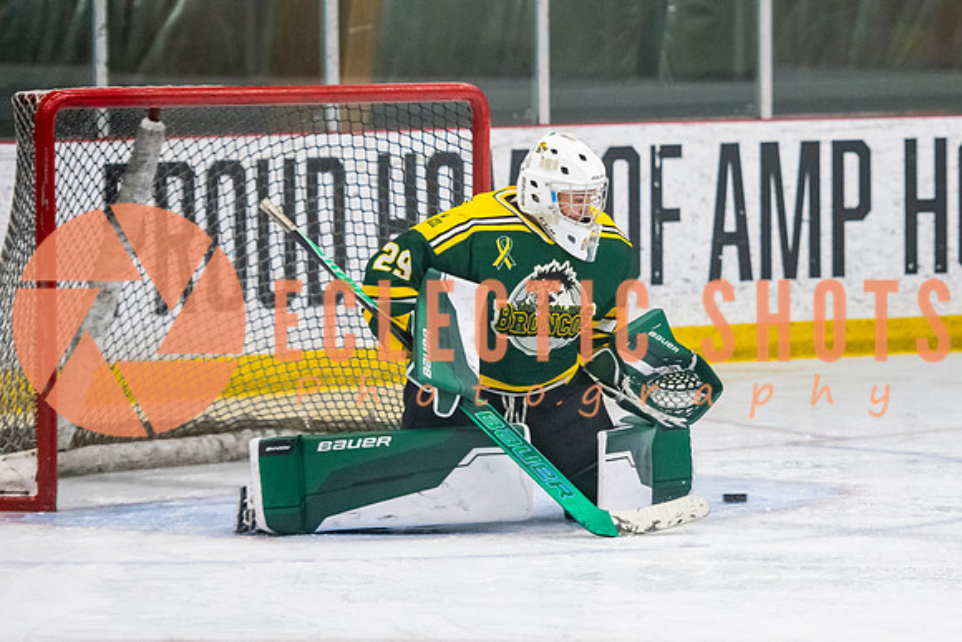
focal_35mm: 230
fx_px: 6150
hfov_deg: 8.9
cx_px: 578
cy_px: 282
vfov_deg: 6.0
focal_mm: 135
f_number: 3.2
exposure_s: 1/640
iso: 3200
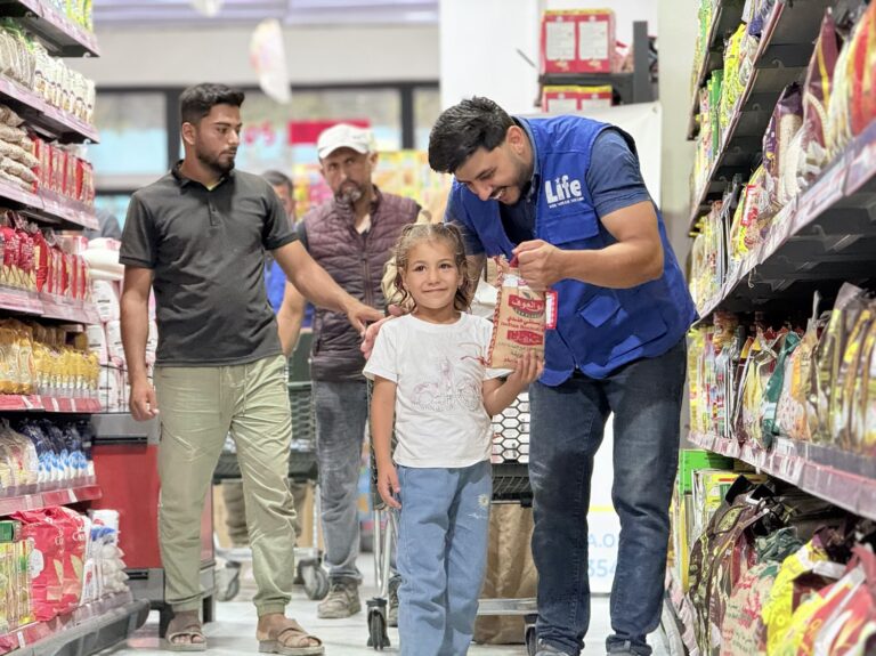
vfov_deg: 12.3
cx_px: 438
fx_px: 3035
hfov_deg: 16.4
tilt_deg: +1.6
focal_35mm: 120
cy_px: 328
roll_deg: +1.5
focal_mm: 15.66
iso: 320
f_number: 2.8
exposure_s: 1/100
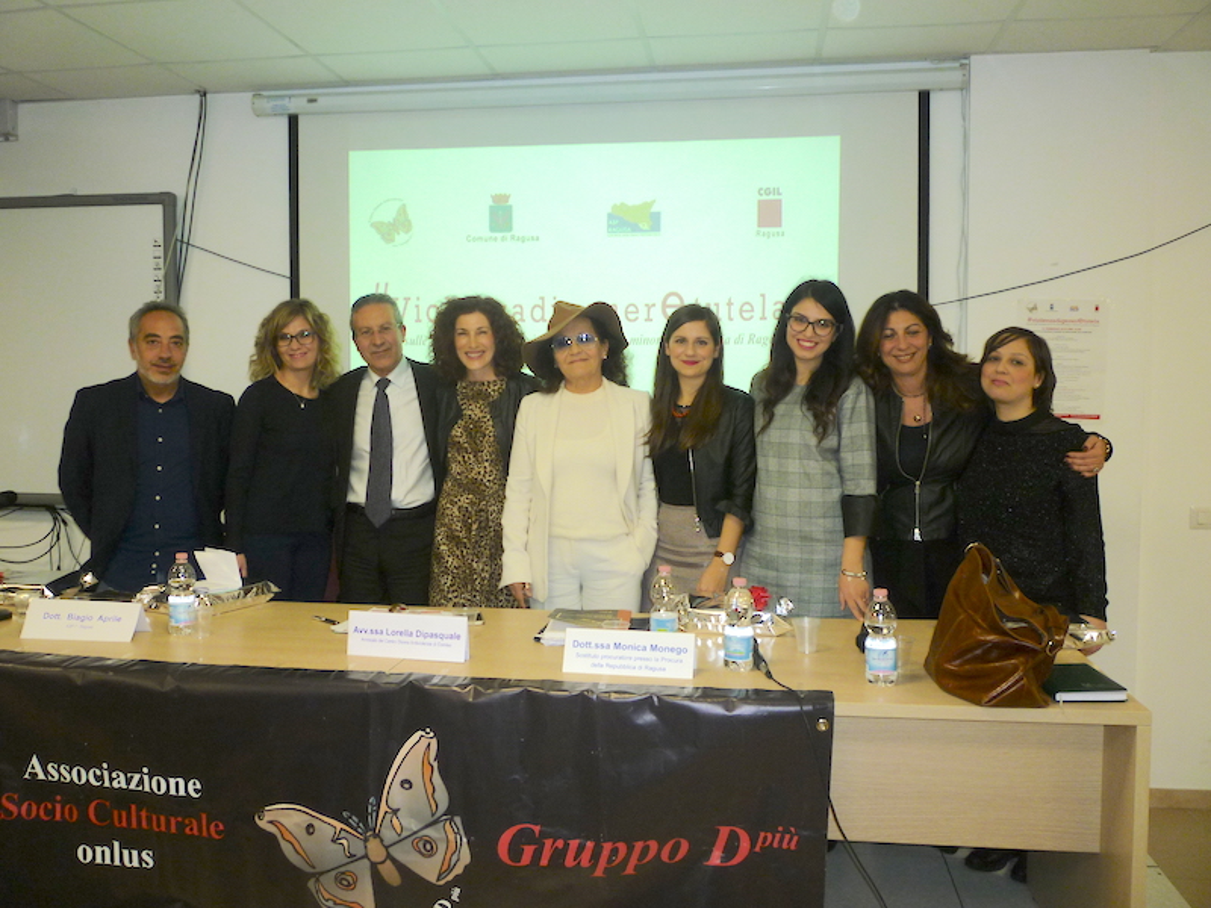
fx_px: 1015
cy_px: 454
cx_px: 606
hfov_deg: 61.7
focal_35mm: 29
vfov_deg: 48.2
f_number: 3.3
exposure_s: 1/30
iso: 100
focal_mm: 5.2
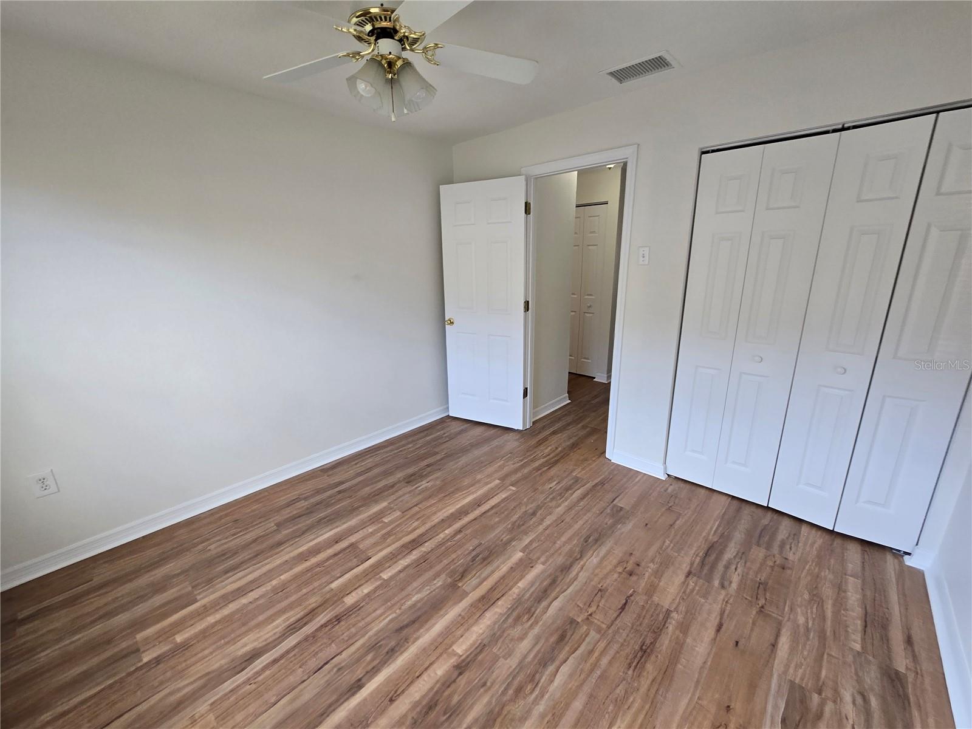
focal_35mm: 13
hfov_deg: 106.2
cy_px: 364
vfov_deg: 89.9
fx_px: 365
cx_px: 486
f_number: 2.2
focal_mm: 2.2
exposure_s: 1/60
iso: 125
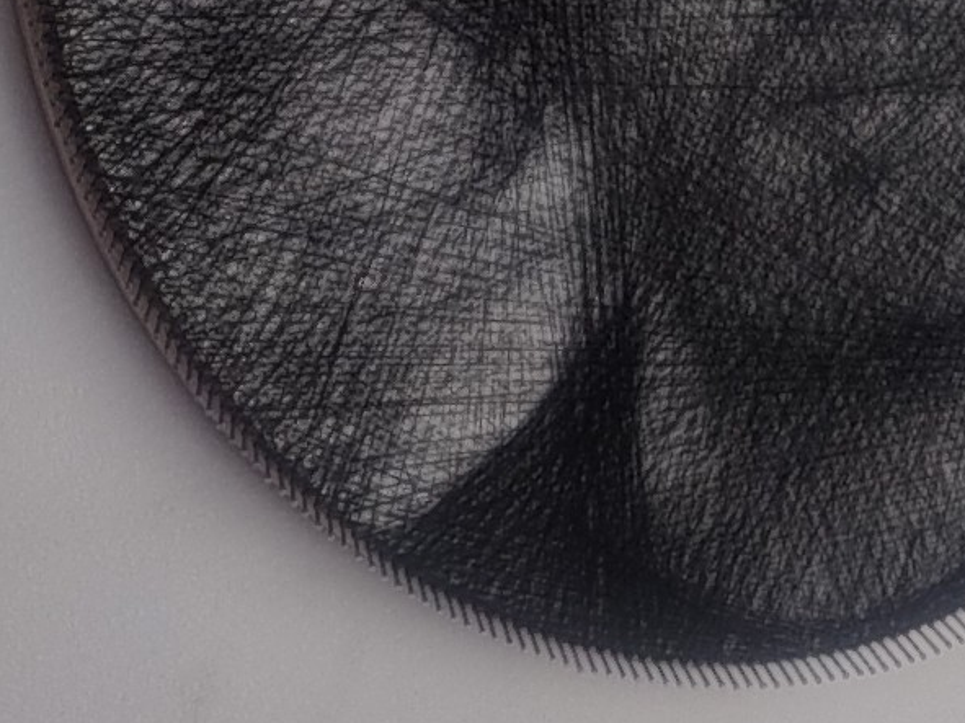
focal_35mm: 65
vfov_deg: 21.6
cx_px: 376
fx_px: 1812
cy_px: -33
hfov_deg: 29.7
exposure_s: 1/100
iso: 472
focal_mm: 5.56
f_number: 1.8
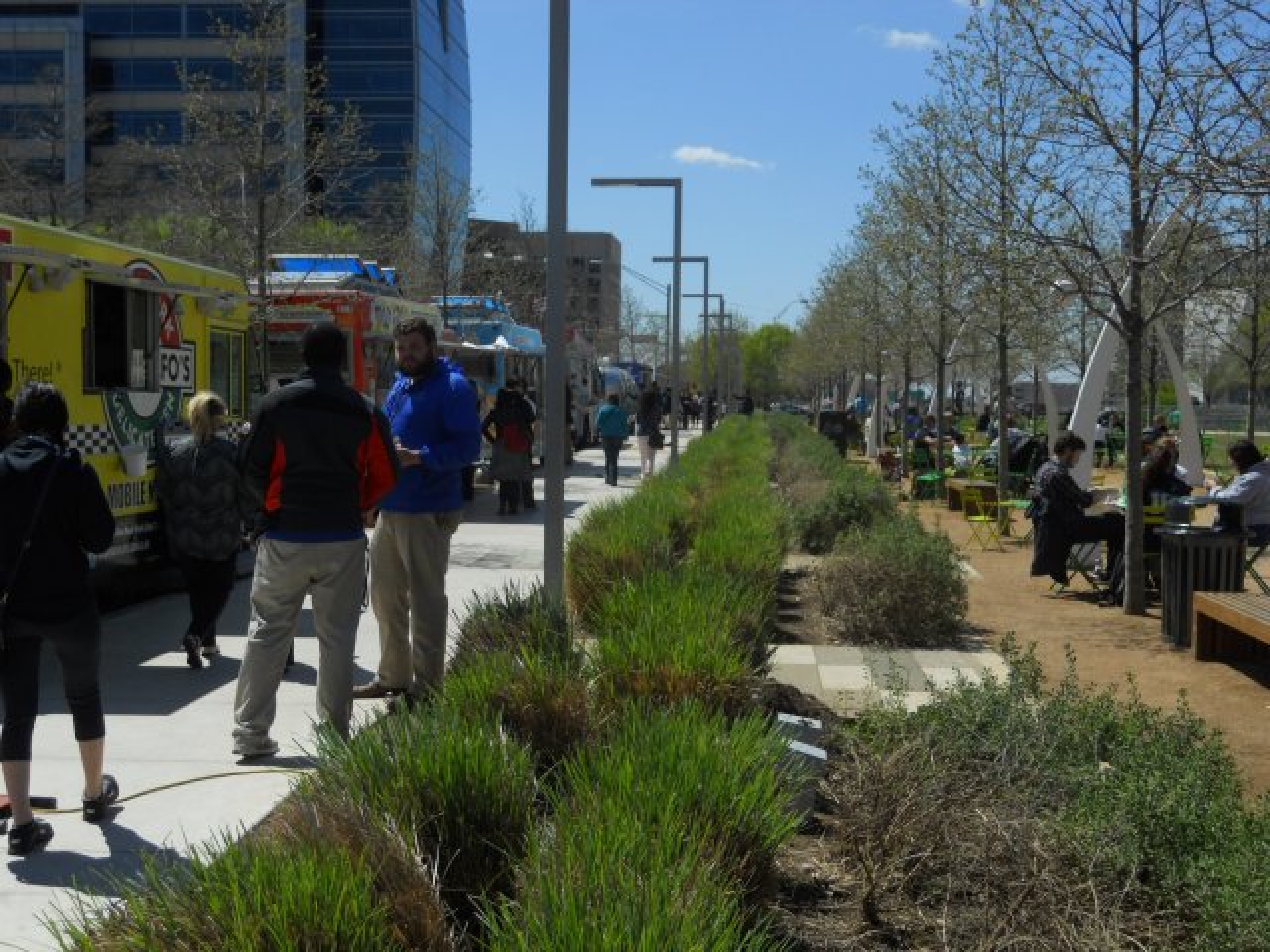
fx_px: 1504
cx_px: 635
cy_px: 476
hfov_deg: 45.8
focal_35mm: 41
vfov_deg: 35.1
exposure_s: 1/500
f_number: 6.4
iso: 80
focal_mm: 7.3
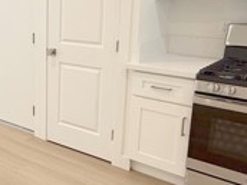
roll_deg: +2.9
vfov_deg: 28.0
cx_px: -17
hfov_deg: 32.8
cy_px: 76
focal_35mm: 52
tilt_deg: -13.3
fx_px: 371
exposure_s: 1/120
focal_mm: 2.22
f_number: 2.2
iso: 200
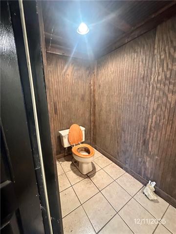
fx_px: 95
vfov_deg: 102.1
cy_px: 117
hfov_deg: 85.7
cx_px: 88
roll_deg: -2.0
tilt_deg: -11.8
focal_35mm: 14
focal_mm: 2.22
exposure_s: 1/40
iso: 1000
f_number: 2.2
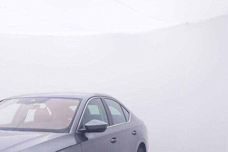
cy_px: 130
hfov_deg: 35.1
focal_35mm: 55
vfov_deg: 24.0
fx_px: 350
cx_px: 50
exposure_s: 1/80
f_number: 5
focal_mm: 15
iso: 200
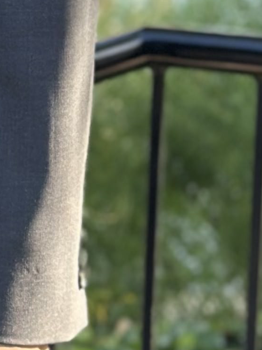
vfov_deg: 7.4
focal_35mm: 261
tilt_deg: -7.7
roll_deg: -2.9
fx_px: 2635
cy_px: -262
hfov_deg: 5.5
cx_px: -303
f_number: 1.78
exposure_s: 1/345
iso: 80
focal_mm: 6.86
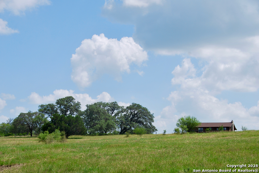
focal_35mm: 78
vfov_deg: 17.5
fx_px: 562
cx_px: 130
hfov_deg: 26.0
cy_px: 86
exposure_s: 1/320
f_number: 9
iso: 100
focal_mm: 52
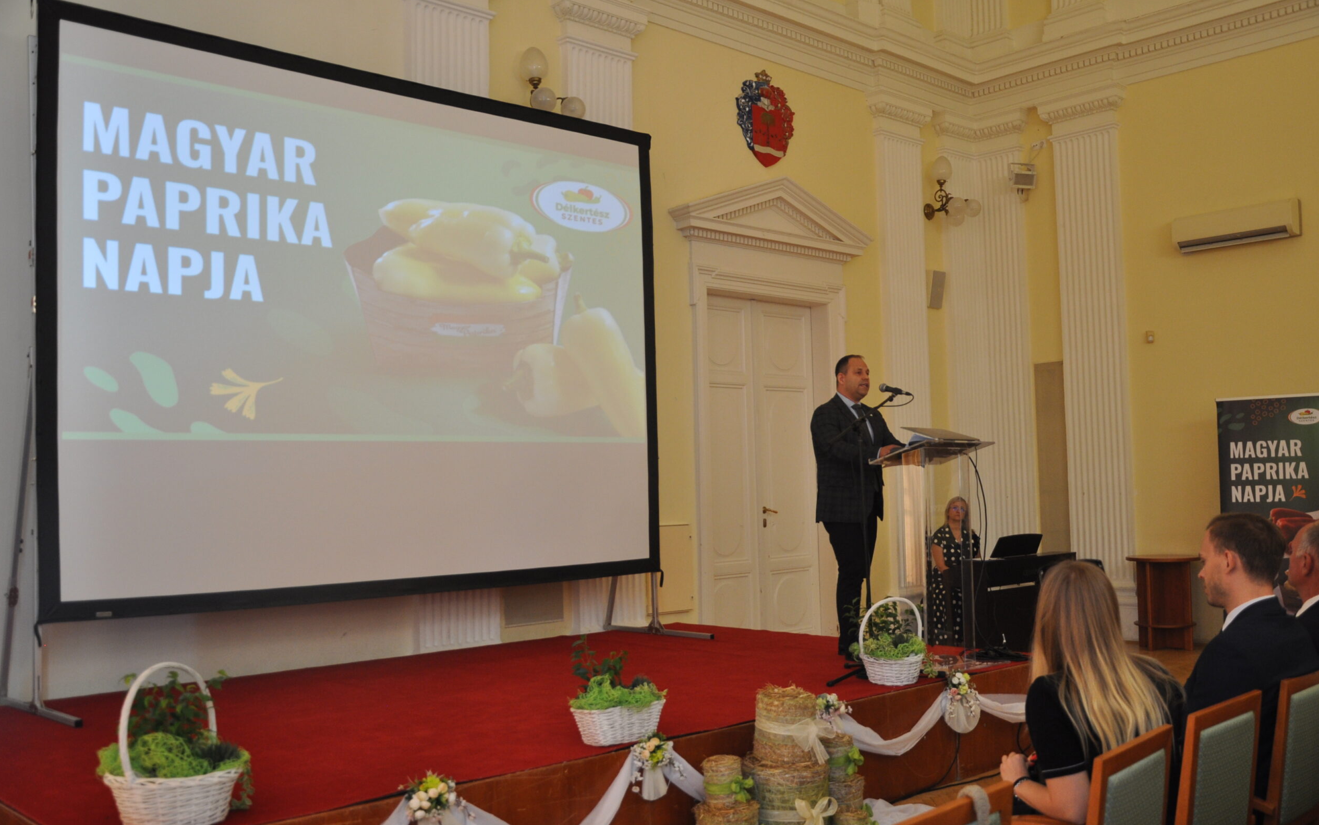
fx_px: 1222
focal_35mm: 34
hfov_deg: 56.7
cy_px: 415
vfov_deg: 37.3
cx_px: 653
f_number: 4
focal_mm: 22
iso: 560
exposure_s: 1/60
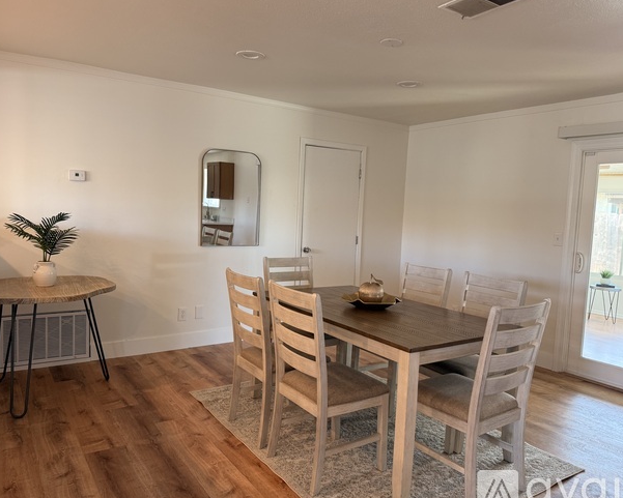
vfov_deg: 54.9
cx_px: 299
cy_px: 253
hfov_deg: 66.0
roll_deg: -2.5
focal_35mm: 26
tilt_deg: -5.2
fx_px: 479
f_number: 1.78
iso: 160
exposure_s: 1/60
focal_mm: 6.76
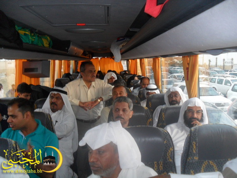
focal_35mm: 35
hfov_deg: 52.6
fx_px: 240
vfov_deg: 40.7
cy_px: 89
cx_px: 118
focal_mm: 6.3
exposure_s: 1/45
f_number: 3
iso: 200
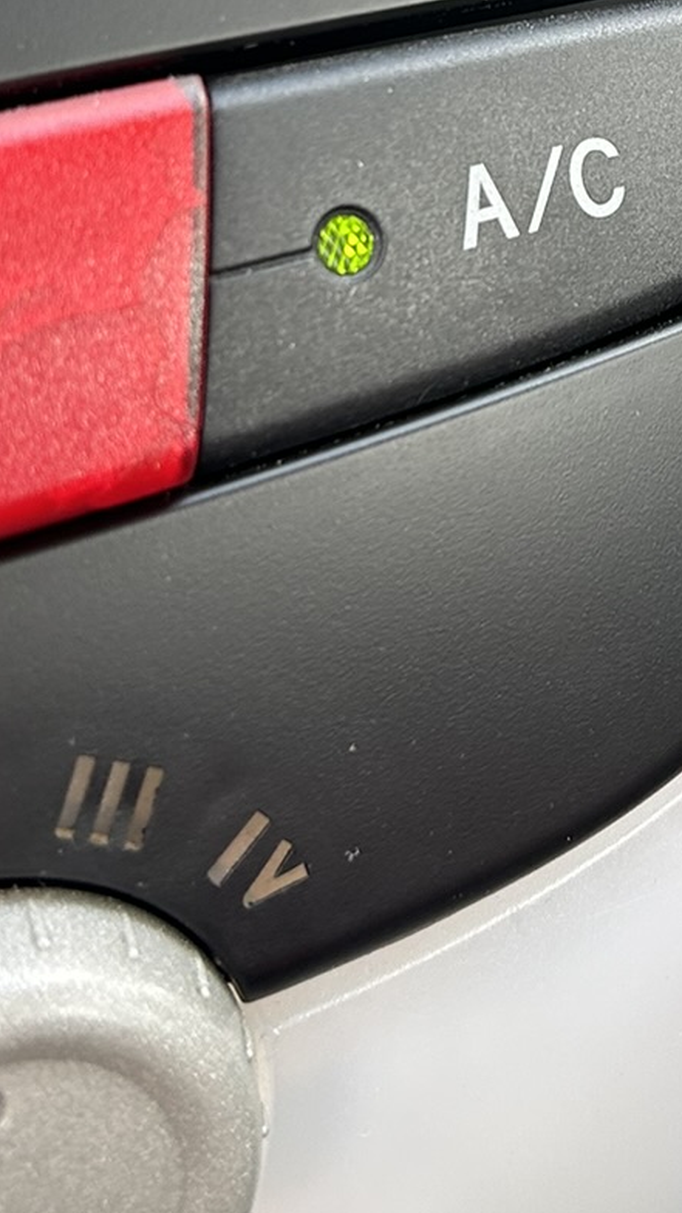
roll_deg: -3.1
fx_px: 2379
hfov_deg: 15.9
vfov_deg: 27.5
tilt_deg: -28.6
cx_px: 728
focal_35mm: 74
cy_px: 110
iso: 64
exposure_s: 1/126
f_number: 1.5
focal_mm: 5.7
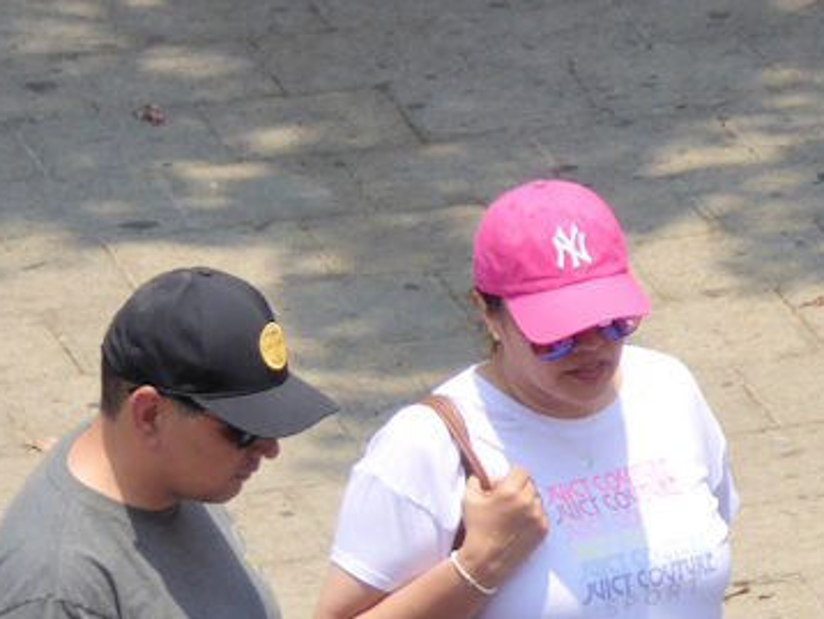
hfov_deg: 3.7
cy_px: 1033
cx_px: 1038
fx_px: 12768
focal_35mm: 536
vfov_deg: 2.8
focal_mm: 28.7
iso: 100
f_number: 5.5
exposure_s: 1/320
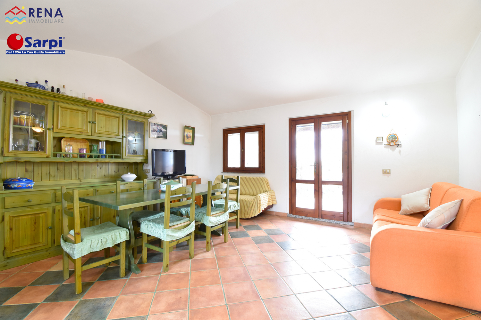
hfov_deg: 100.4
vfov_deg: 77.3
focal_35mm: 15
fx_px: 200
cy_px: 160
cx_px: 240
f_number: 11
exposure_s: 1
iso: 400
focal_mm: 10
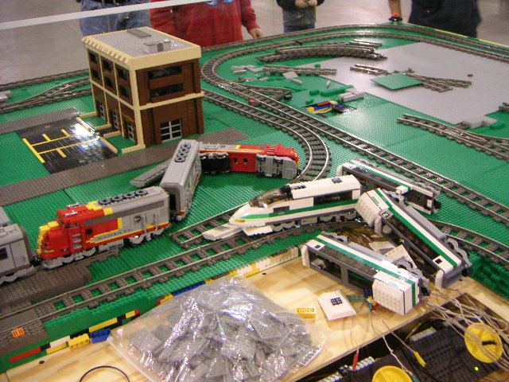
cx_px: 254
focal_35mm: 40
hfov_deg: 46.8
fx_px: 588
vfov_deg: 36.0
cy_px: 191
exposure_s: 1/20
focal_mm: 5.3
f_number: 2.9
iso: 400
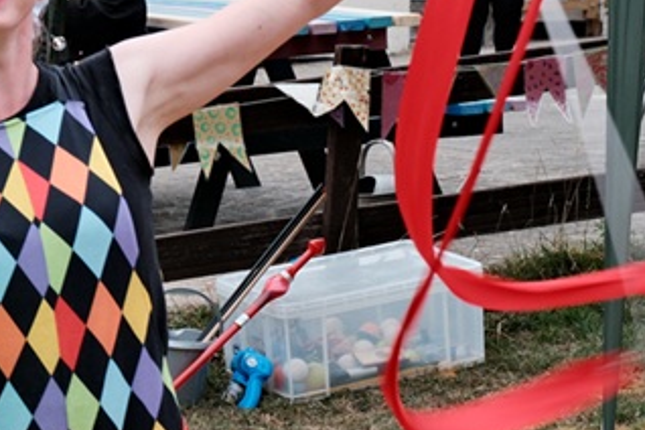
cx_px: -115
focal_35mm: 199
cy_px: 221
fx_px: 3565
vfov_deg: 6.9
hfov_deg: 10.2
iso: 250
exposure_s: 1/120
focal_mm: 43.2
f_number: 5.6
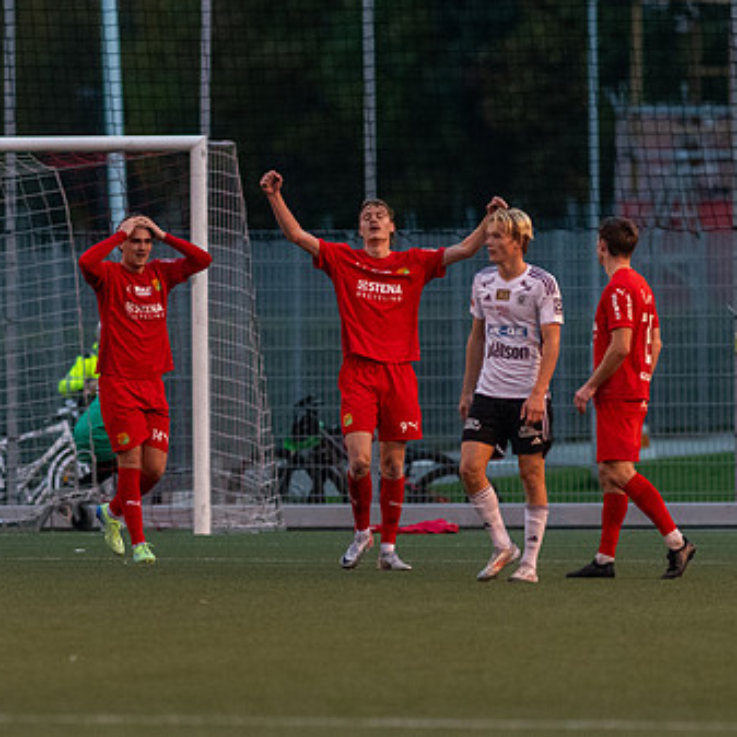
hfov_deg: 2.4
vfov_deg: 2.4
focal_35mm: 730
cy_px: 466
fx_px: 17584
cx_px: 150
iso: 5600
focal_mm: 300
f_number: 3.2
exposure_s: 1/1000
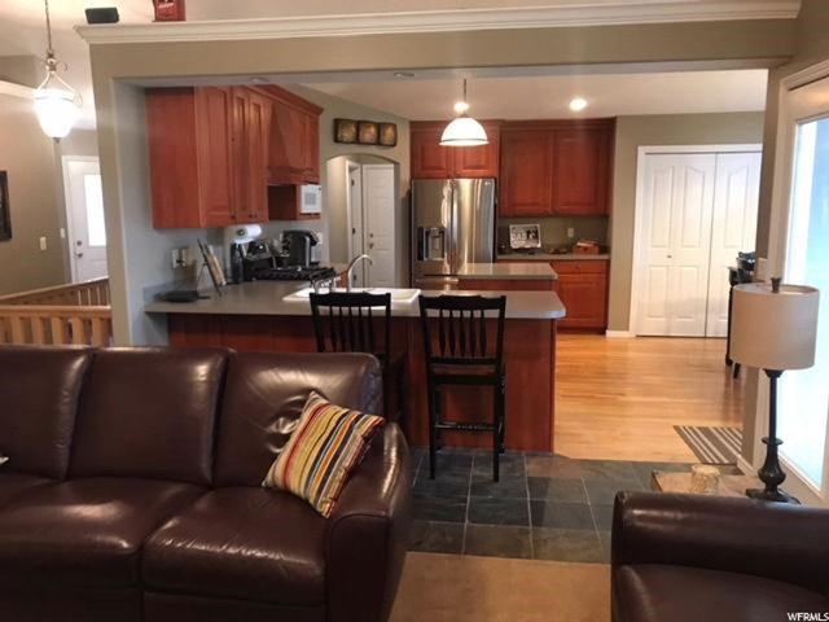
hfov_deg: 63.4
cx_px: 414
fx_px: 671
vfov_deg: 49.7
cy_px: 311
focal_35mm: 28
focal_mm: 3.99
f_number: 1.8
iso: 80
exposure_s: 1/15
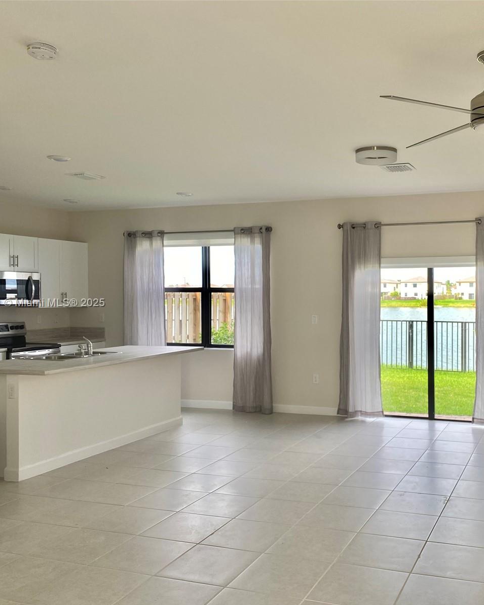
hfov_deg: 42.3
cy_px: 304
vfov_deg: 52.8
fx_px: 609
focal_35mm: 34
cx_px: 348
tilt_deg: +0.1
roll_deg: +0.2
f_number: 1.8
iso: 50
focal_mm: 4.25
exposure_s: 1/121
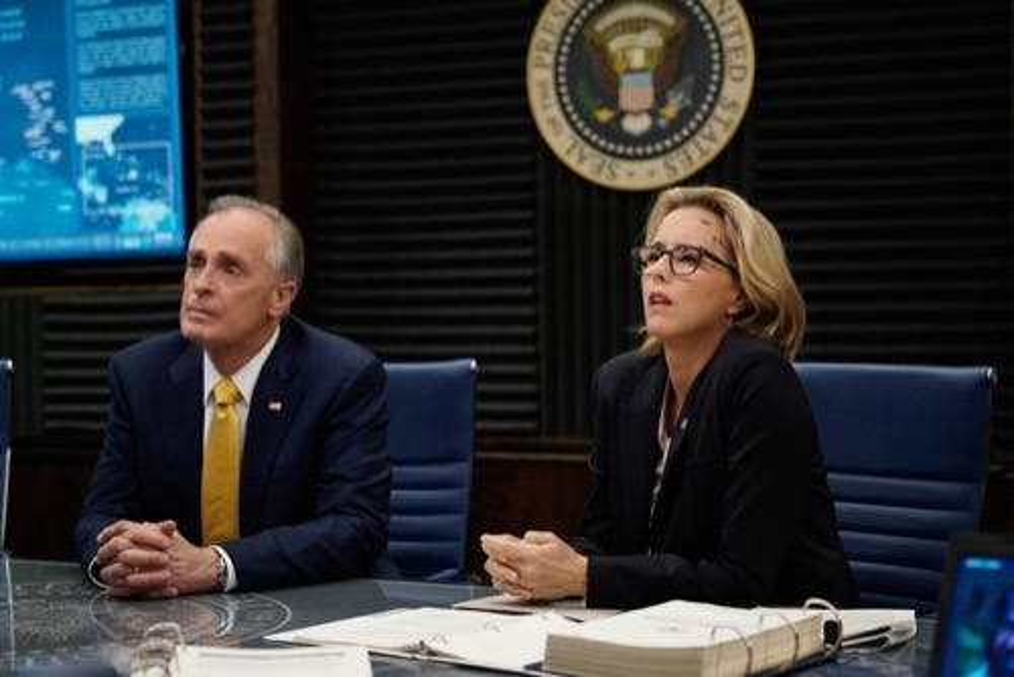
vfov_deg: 19.5
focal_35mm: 70
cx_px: 507
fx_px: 1973
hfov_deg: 28.8
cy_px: 338
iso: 4000
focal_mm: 70
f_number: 2.8
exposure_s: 1/160
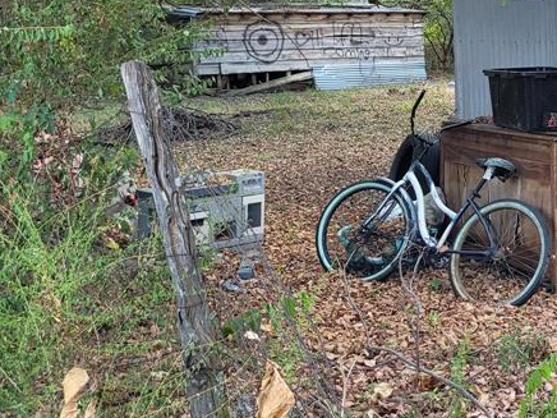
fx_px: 982
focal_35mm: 61
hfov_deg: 29.9
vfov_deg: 23.5
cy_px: 54
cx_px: 535
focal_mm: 5.4
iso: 80
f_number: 1.8
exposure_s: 1/120
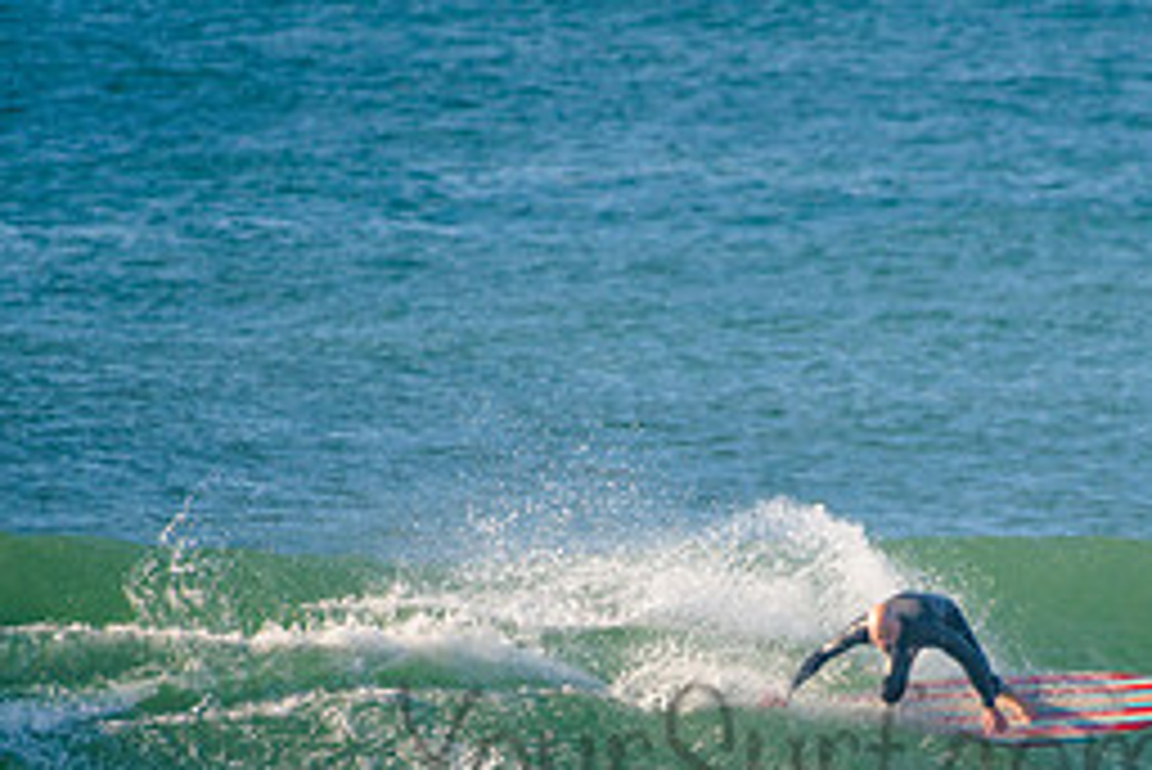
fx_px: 36307
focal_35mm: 1134
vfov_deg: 1.2
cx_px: 860
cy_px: 714
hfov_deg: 1.8
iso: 250
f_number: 5.6
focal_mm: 500
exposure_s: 1/1600
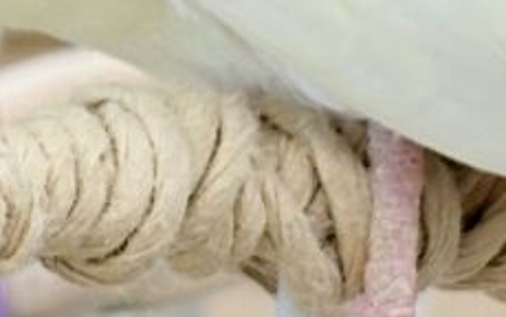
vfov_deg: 4.5
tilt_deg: -8.2
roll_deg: -4.7
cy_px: -321
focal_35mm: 287
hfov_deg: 7.3
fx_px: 3960
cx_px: -40
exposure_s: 1/100
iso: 64
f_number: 1.6
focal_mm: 5.96
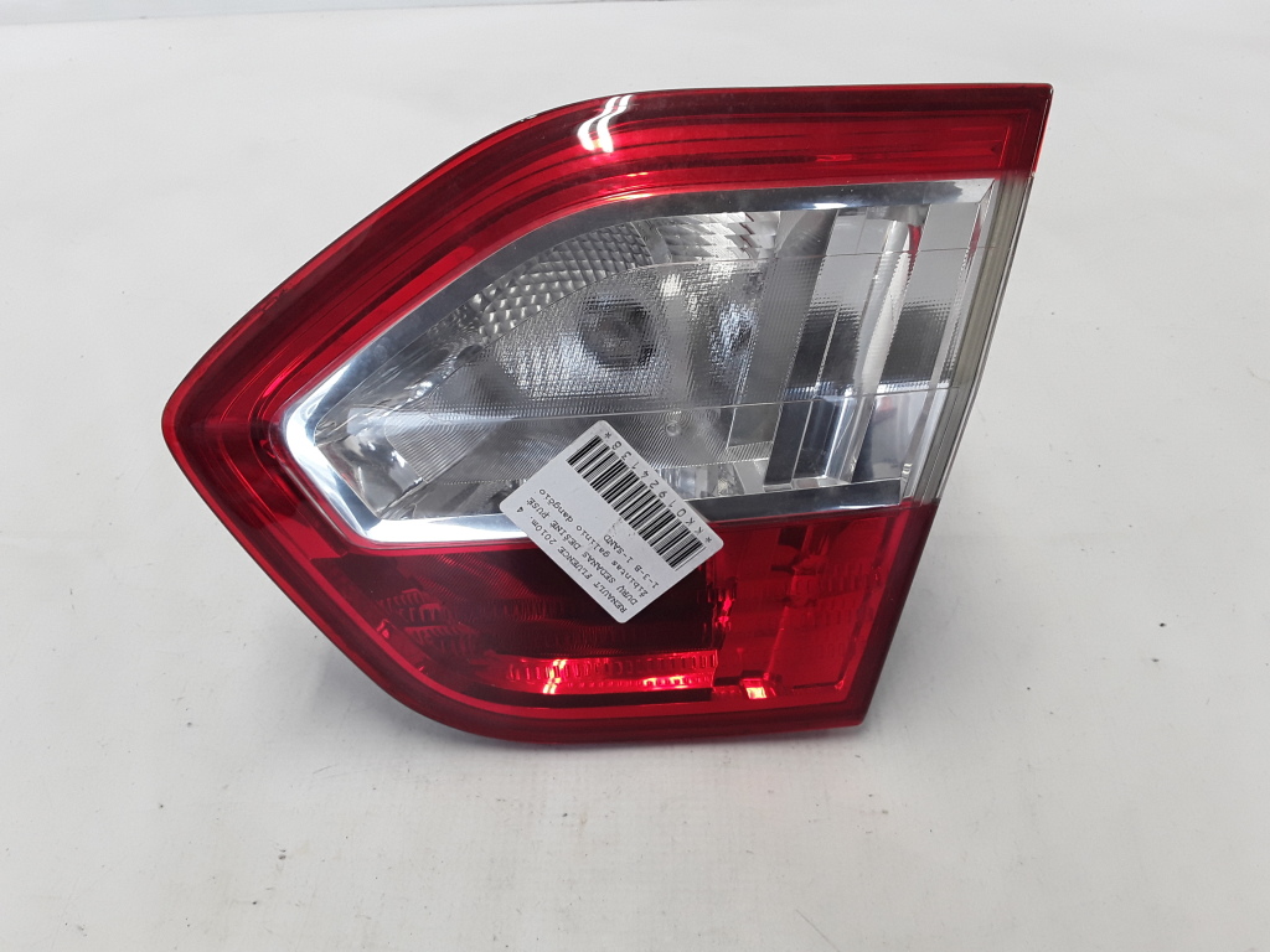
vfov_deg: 51.4
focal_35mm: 27
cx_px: 635
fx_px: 991
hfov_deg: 65.3
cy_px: 476
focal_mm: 2.91
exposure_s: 1/33
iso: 40
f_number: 1.9
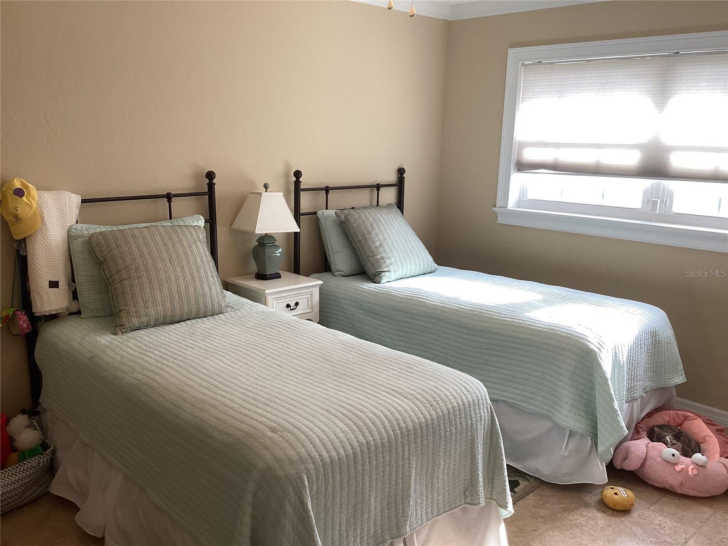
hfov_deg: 58.4
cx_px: 364
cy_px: 273
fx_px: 652
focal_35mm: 31
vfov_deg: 45.4
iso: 80
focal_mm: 3.3
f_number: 2.4
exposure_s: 1/120
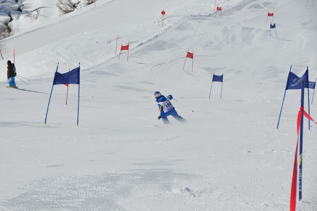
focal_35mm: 135
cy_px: 106
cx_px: 158
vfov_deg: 10.1
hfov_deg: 15.2
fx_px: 1187
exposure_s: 1/1250
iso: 200
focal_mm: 90
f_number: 9
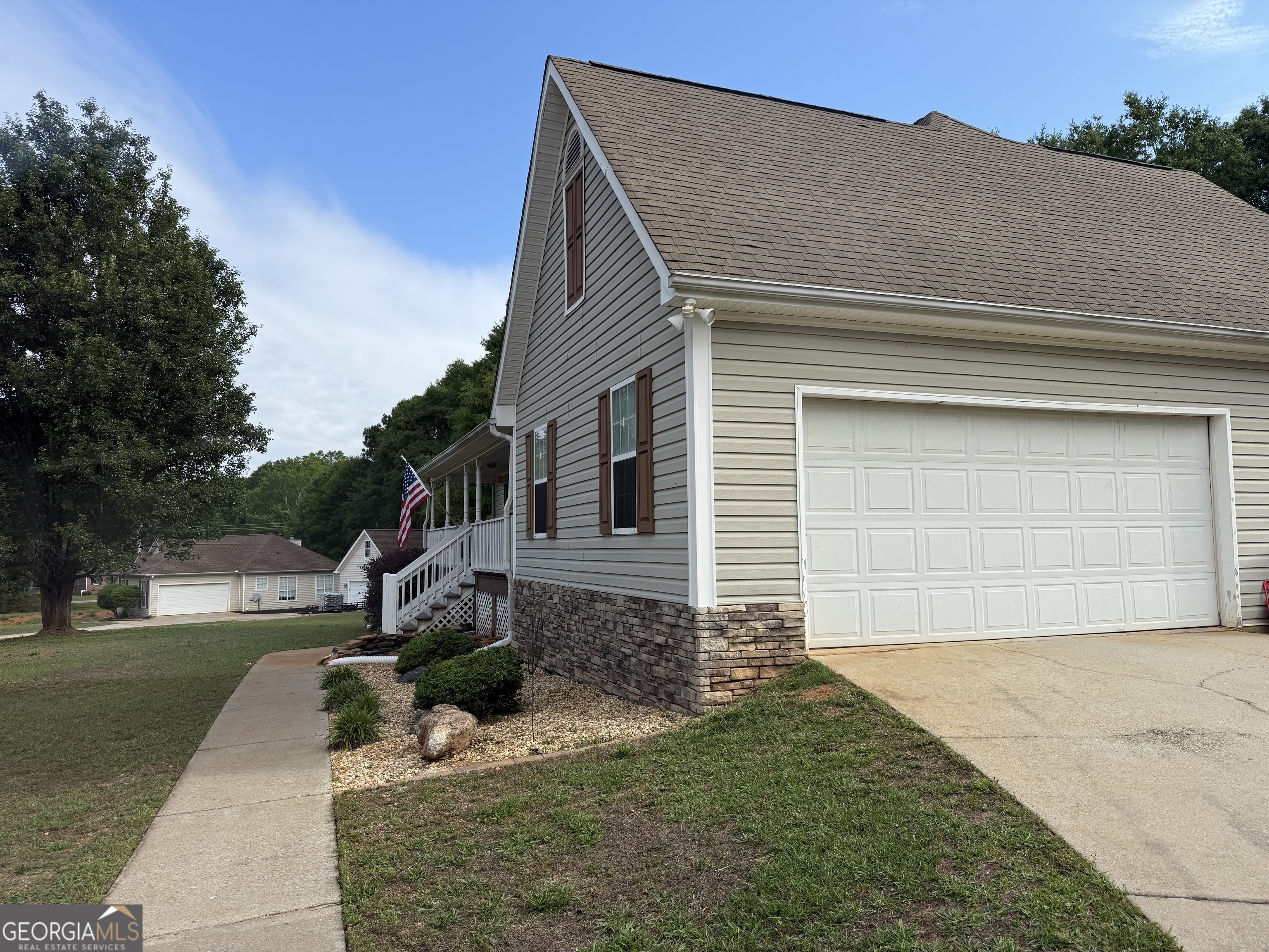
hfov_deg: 71.6
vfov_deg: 56.8
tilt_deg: +5.5
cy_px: 476
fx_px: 880
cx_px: 634
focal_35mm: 24
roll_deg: +1.1
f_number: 1.78
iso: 80
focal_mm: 6.76
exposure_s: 1/2611
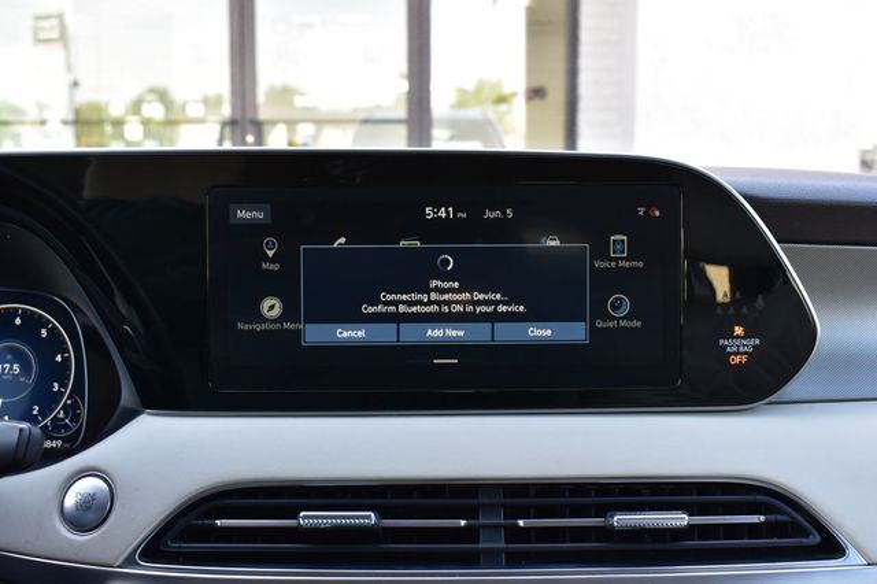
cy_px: 292
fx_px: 1023
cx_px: 438
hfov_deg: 46.4
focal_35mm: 42
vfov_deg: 31.9
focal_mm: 28
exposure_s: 1/50
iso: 400
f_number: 7.1
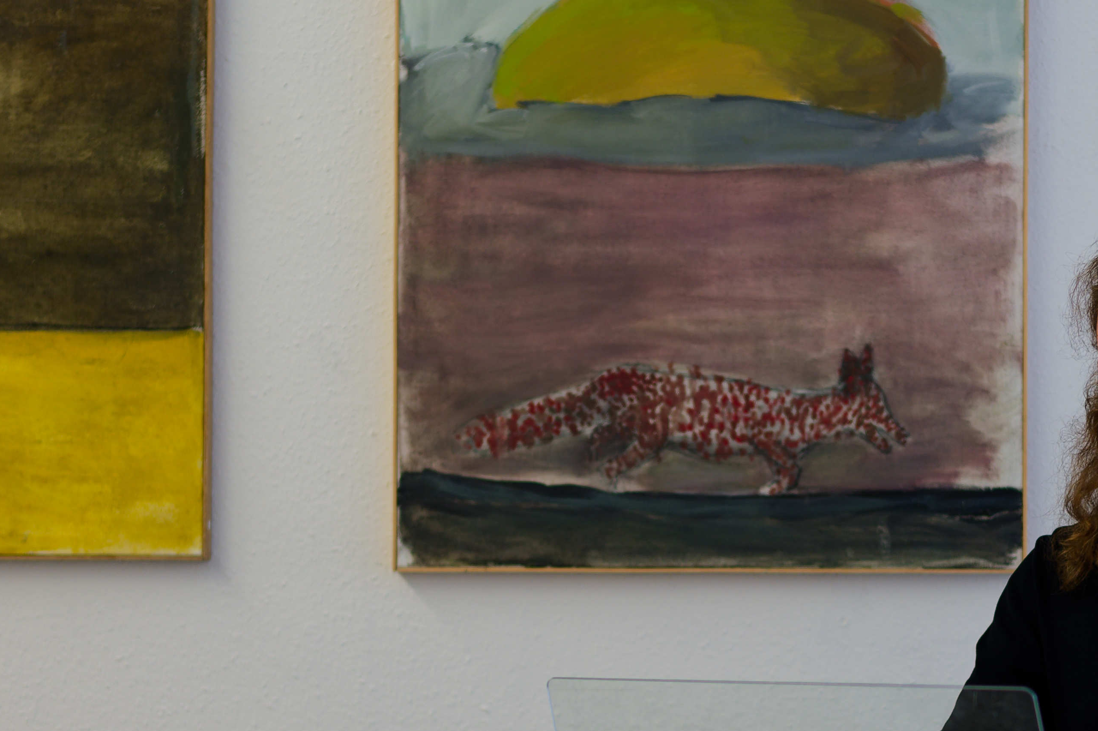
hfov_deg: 21.7
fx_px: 2865
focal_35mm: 94
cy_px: 588
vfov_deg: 14.5
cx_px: 631
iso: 100
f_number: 2
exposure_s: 1/60
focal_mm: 40
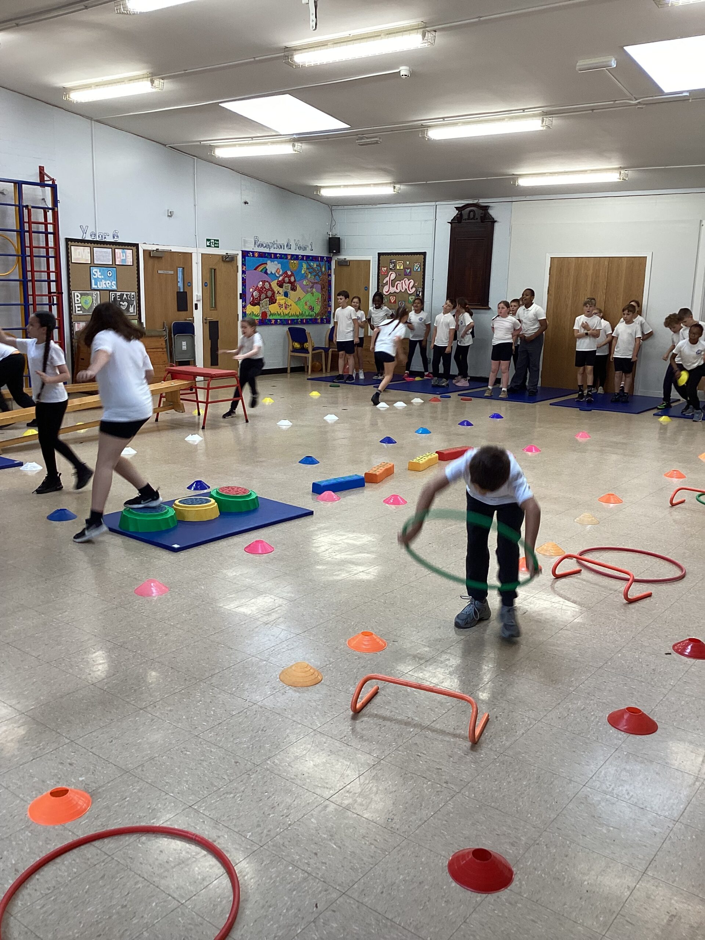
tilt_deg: -12.7
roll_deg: -0.3
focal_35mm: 31
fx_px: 842
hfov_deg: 45.4
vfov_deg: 58.4
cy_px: 470
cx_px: 352
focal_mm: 3.3
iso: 50
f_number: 2.4
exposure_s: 1/50
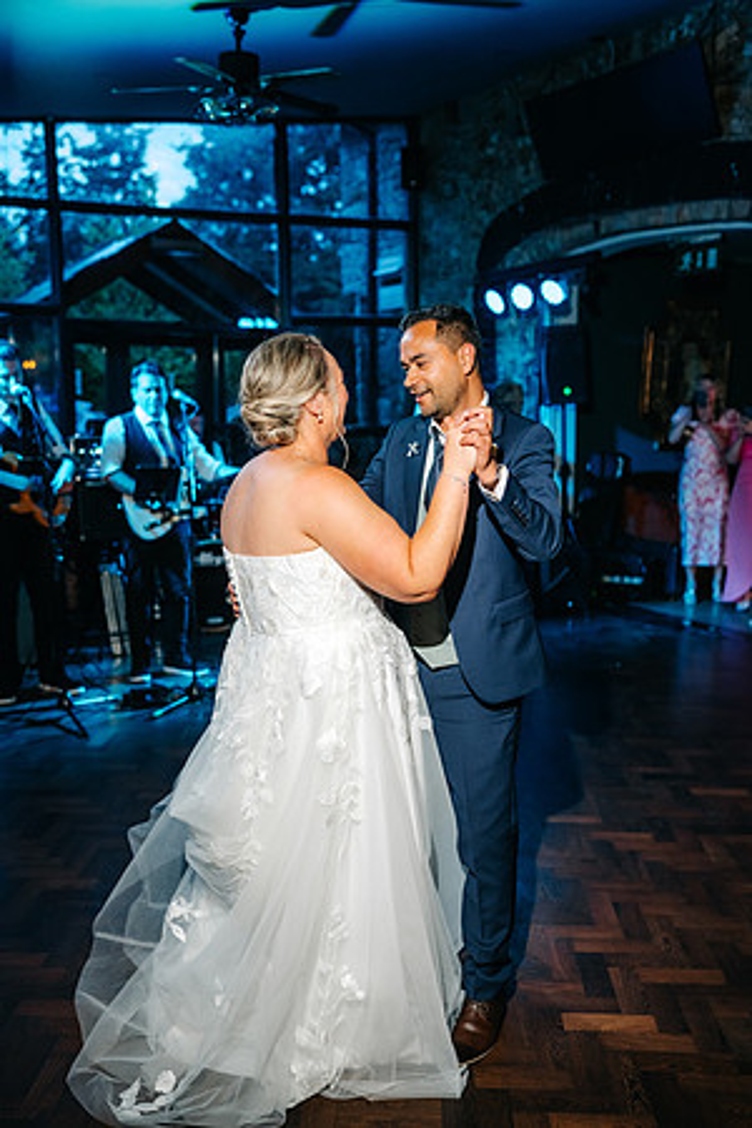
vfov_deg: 54.4
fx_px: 1097
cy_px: 564
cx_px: 376
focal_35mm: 35
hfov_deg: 37.9
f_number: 2.2
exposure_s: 1/200
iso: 400
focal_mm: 35
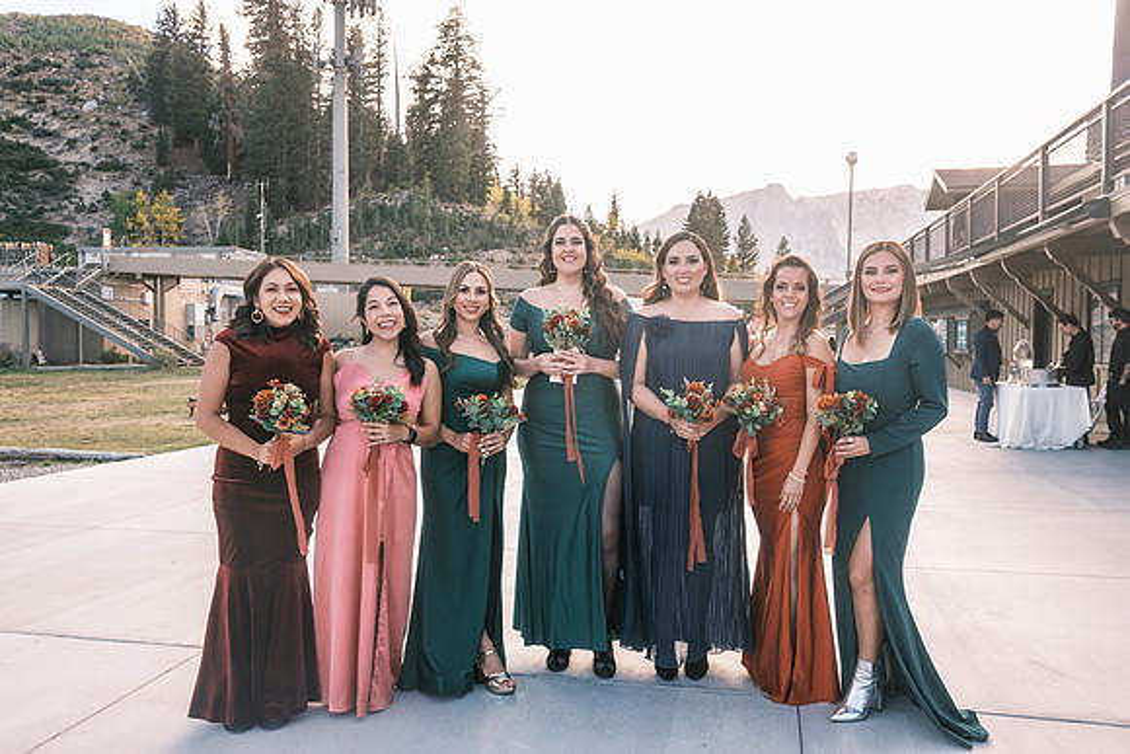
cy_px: 377
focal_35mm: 27
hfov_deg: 67.4
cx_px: 565
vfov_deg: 48.0
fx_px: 848
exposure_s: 1/160
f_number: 4.5
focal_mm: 18
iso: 160
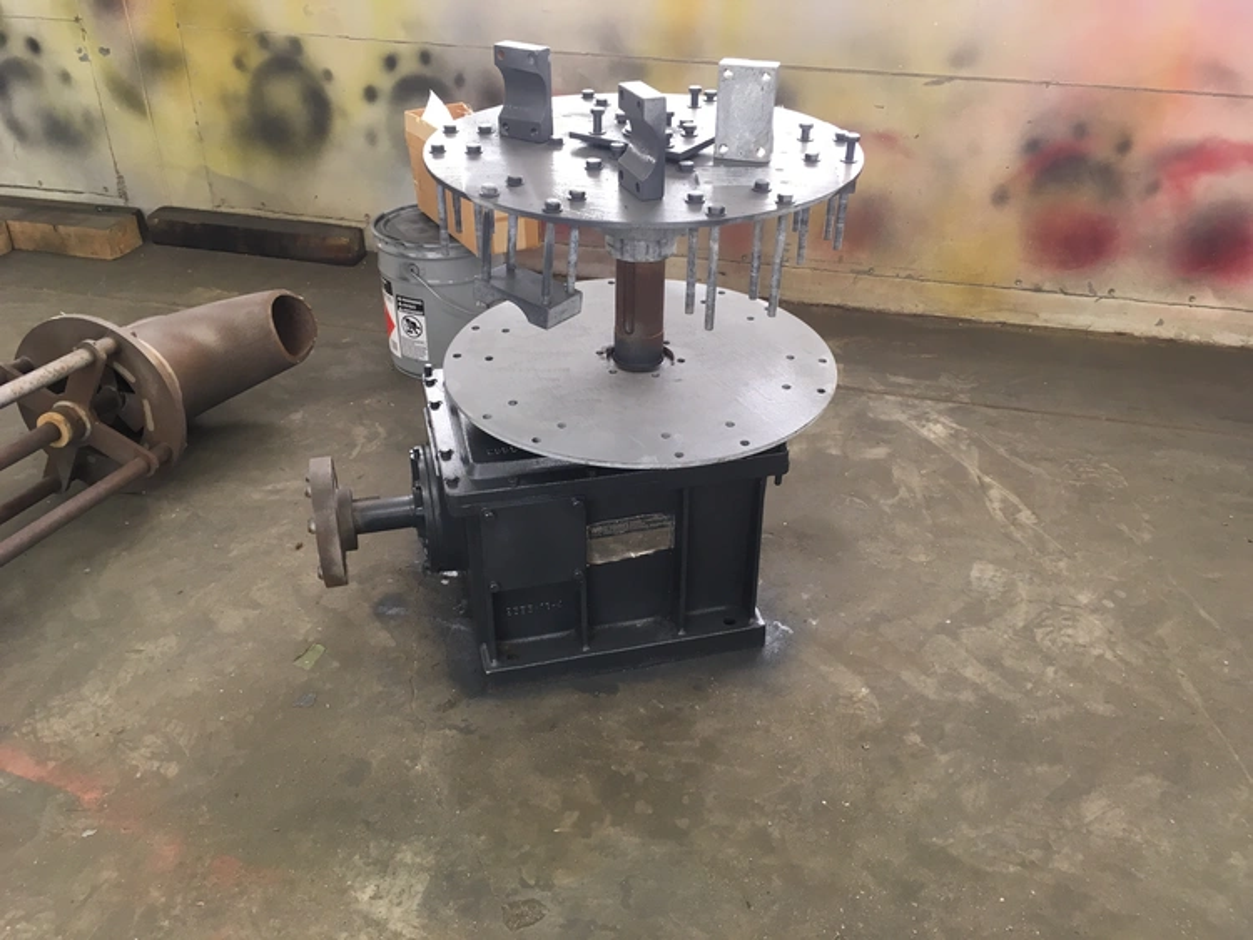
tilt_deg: -31.7
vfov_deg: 48.3
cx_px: 626
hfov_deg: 61.6
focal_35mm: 29
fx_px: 1050
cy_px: 470
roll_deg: +0.0
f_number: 2.2
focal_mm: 4.15
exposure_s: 1/30
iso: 64
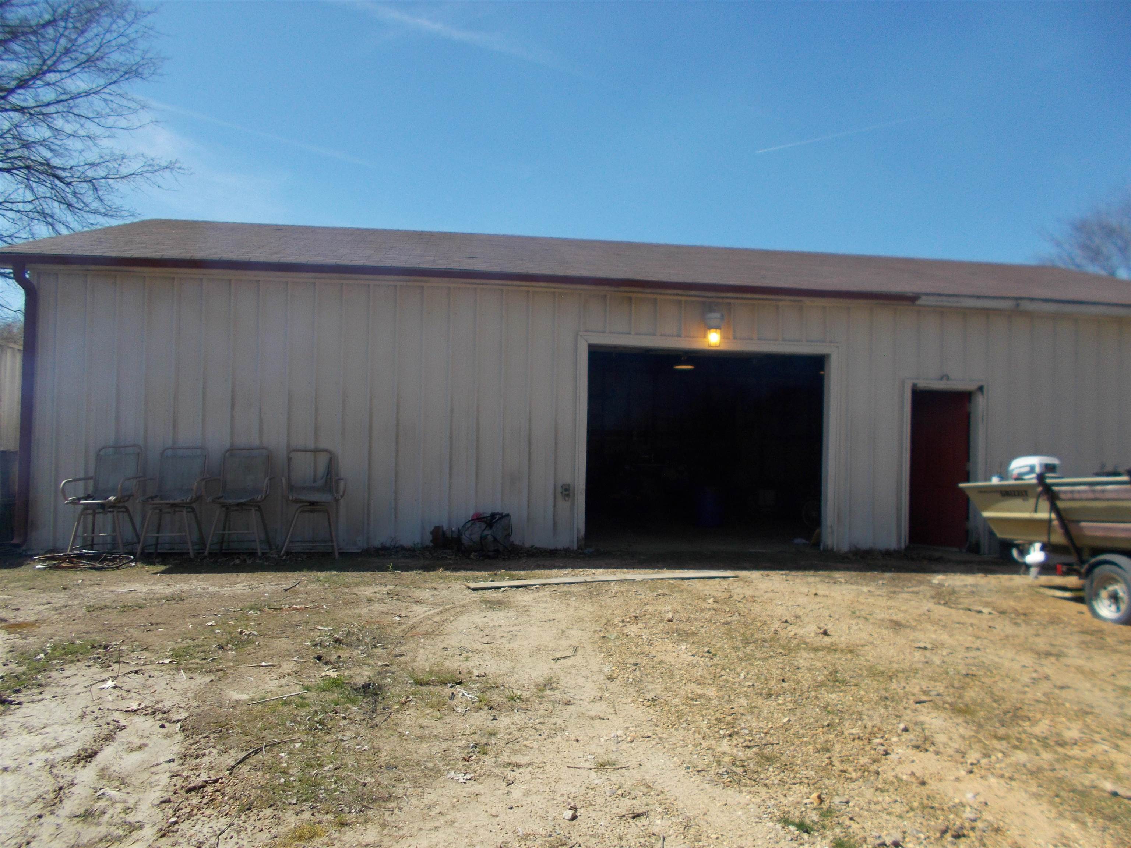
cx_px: 566
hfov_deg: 67.3
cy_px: 424
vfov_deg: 53.1
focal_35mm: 26
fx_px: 849
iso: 80
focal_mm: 4.6
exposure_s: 1/200
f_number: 8
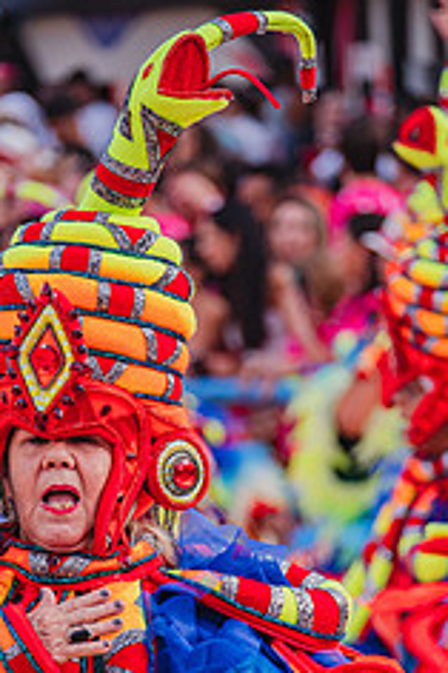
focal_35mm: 381
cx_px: 173
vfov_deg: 5.4
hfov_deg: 3.6
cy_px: 567
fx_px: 7122
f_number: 5.6
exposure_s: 1/1600
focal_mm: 200
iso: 640
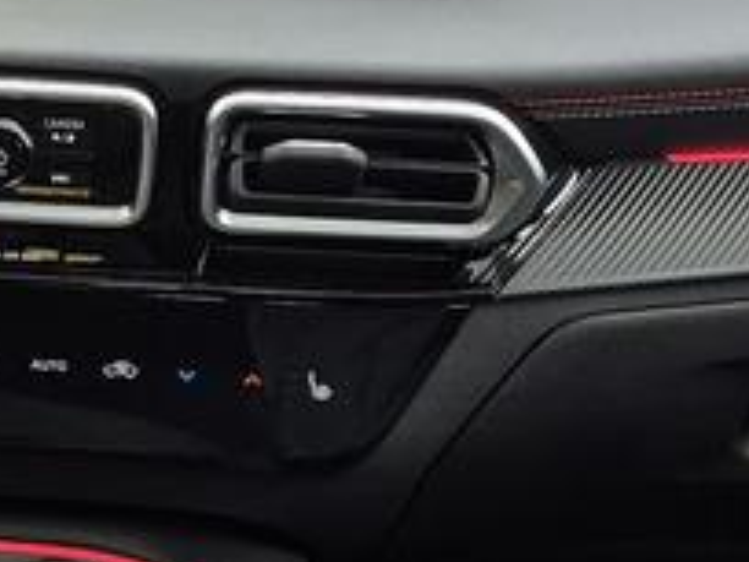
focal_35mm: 144
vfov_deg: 10.3
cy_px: 176
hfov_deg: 13.3
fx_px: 3116
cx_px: -147
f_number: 1.8
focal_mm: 5.4
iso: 125
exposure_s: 1/180
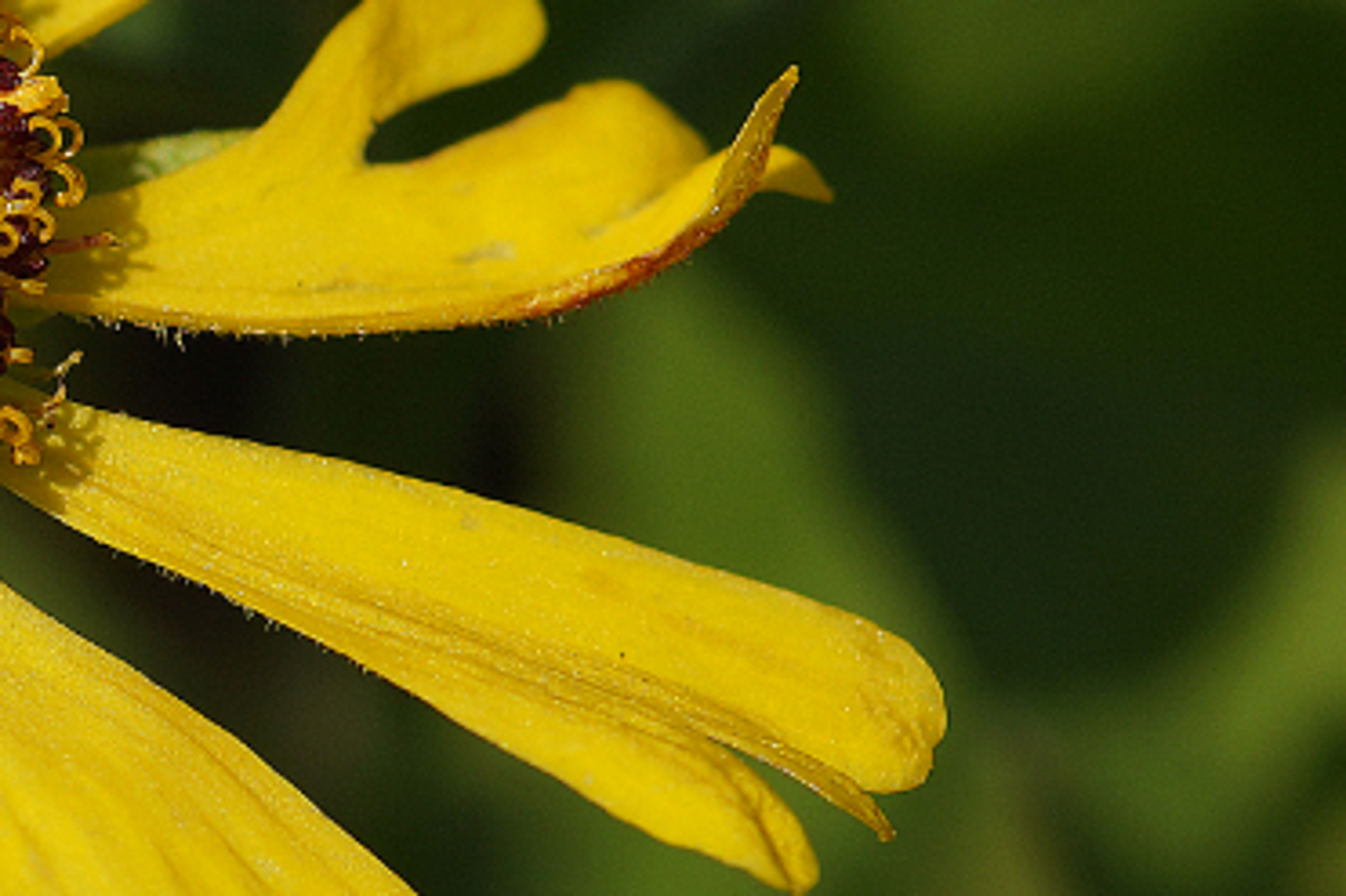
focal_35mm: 485
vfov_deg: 2.8
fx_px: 18125
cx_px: -348
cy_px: 450
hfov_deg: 4.2
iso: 100
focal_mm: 100
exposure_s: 1/400
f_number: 6.3
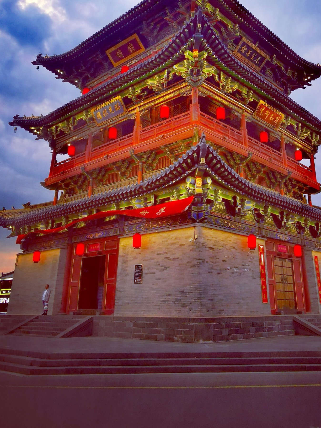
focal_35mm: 32
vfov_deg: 55.8
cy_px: 147
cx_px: 187
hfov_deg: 44.0
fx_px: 396
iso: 64
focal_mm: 2.35
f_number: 2.2
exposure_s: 1/100
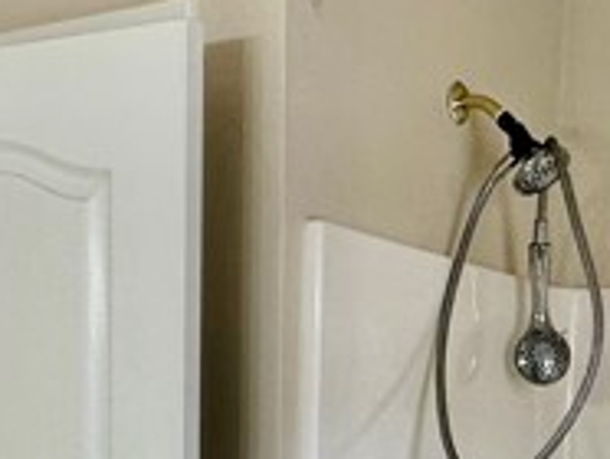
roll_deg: -2.2
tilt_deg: -9.8
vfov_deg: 17.2
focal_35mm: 77
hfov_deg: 25.2
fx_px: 1359
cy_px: 695
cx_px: 403
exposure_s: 1/120
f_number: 2.2
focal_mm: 2.22
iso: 160
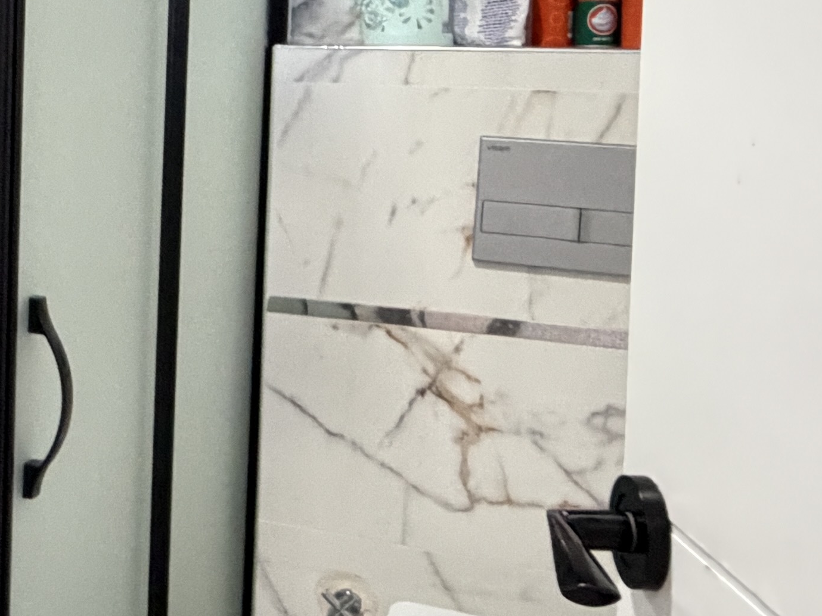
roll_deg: -0.3
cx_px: -83
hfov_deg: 29.9
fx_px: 1377
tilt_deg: -3.2
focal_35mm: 58
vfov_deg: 24.9
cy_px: 141
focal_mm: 2.22
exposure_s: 1/50
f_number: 2.2
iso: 640
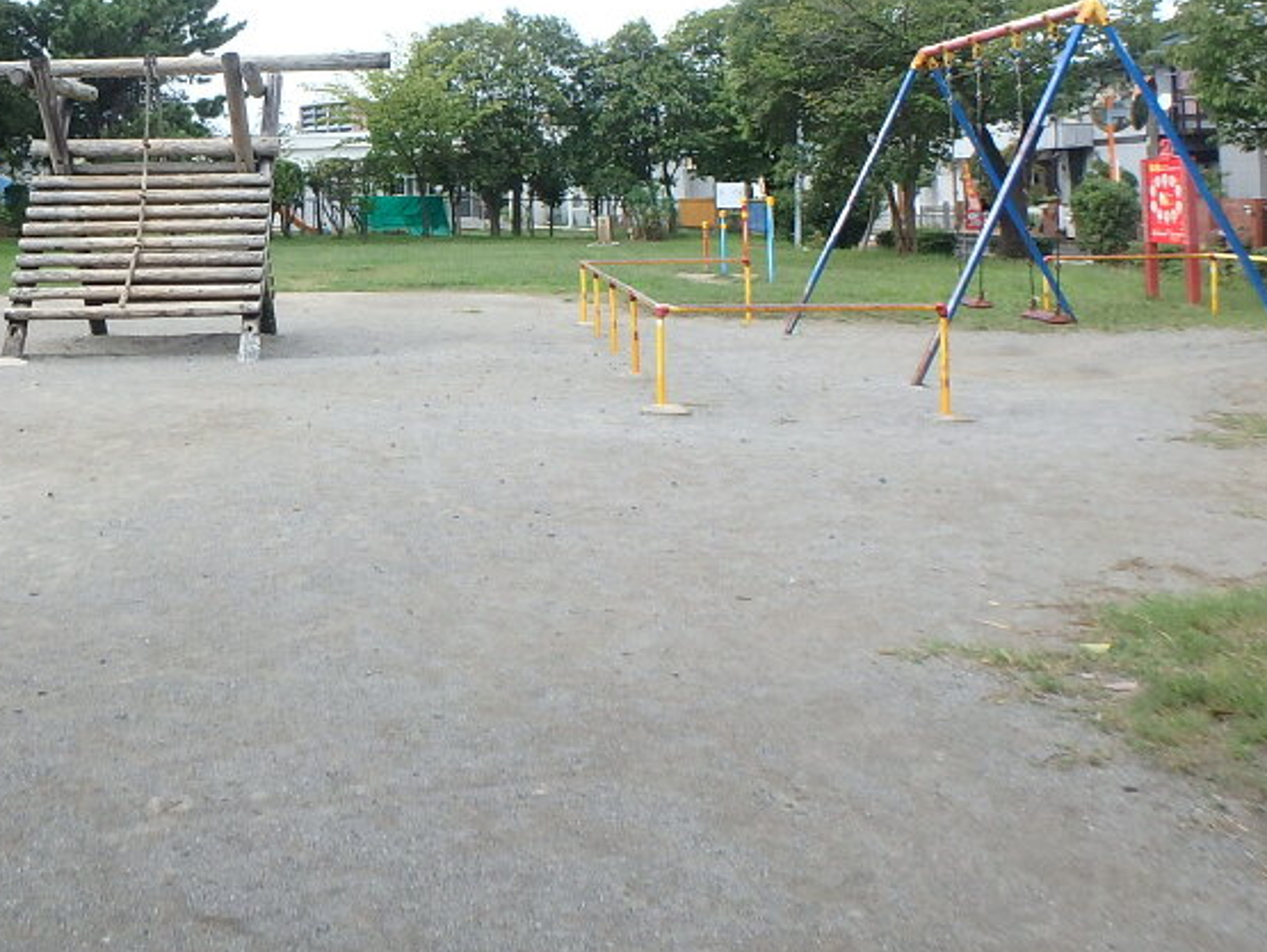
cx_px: 358
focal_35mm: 36
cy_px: 203
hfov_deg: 49.8
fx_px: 1319
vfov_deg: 38.4
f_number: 3.5
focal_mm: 3.7
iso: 125
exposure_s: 1/500
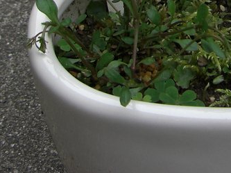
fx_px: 780
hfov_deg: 16.4
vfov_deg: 12.0
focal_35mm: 117
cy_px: -89
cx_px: 241
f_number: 3.4
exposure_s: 1/200
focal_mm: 6.3
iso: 64
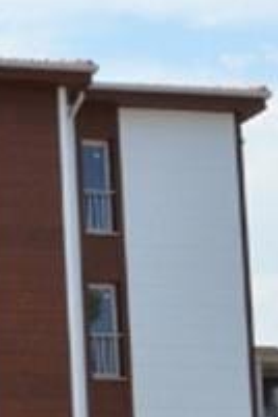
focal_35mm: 143
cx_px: -282
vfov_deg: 14.1
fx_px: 1656
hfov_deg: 9.0
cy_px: 409
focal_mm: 24
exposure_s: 1/250
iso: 1000
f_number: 25
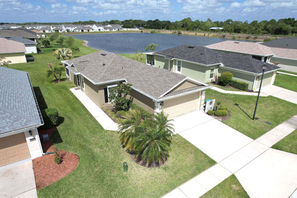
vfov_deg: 57.2
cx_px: 148
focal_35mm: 22
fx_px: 181
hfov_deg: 78.6
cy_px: 99
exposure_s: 1/3000
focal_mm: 8.38
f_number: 2.8
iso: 110
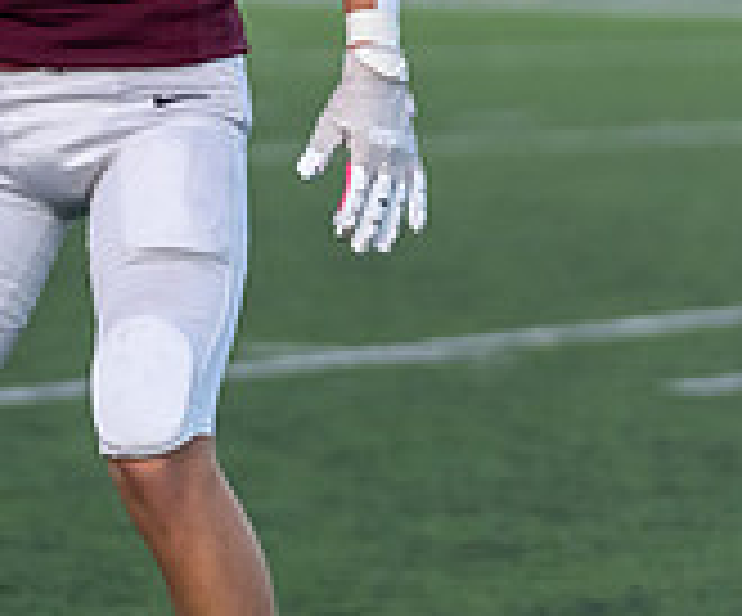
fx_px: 11300
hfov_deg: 3.8
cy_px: -60
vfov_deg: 3.1
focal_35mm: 507
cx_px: -82
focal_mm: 125
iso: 1000
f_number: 2.8
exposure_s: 1/1250
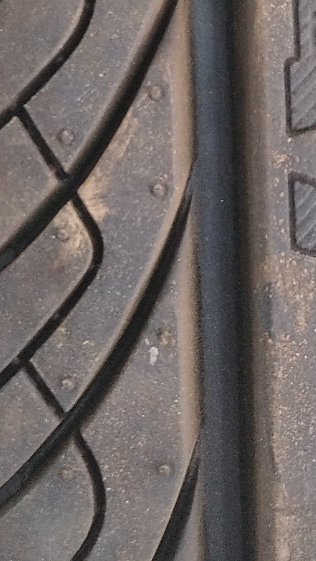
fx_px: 1713
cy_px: 9
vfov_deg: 18.2
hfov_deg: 10.5
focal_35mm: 115
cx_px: 269
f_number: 1.8
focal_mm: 6.24
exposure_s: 1/50
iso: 205
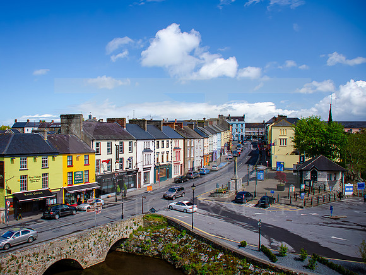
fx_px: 319
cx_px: 156
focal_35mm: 30
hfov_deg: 59.5
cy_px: 137
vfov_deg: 46.6
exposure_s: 1/5000
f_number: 3.5
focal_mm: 18
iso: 320
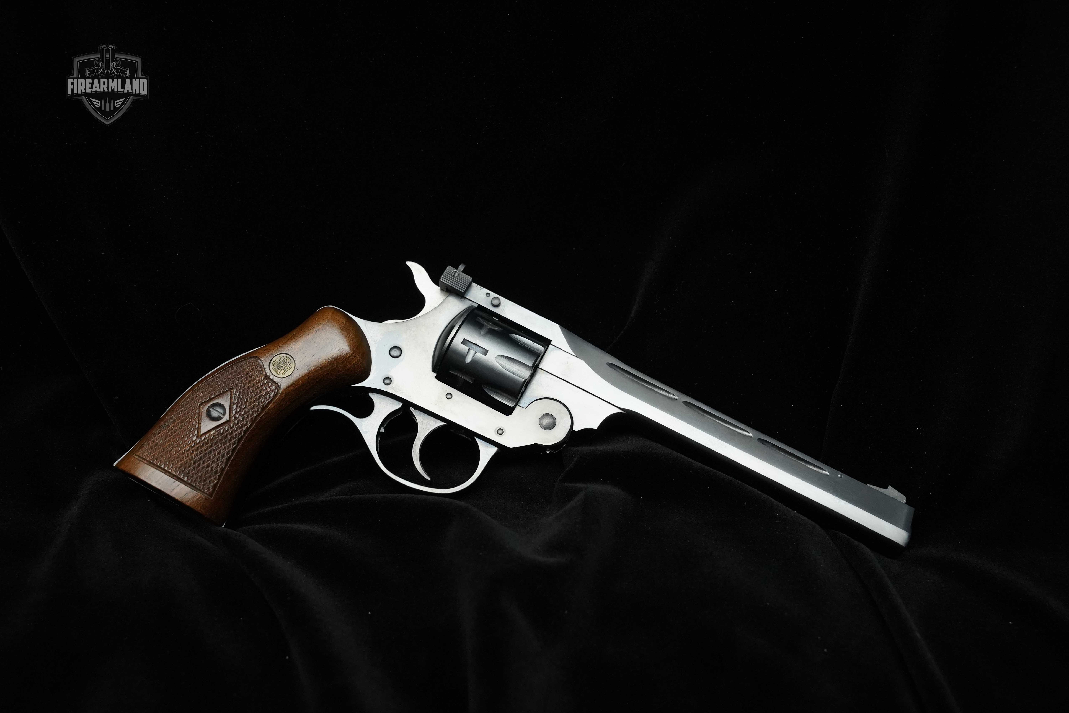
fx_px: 1013
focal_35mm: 34
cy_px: 356
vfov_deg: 38.8
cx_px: 534
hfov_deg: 55.7
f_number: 6.3
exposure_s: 1/250
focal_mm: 34.1
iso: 8000
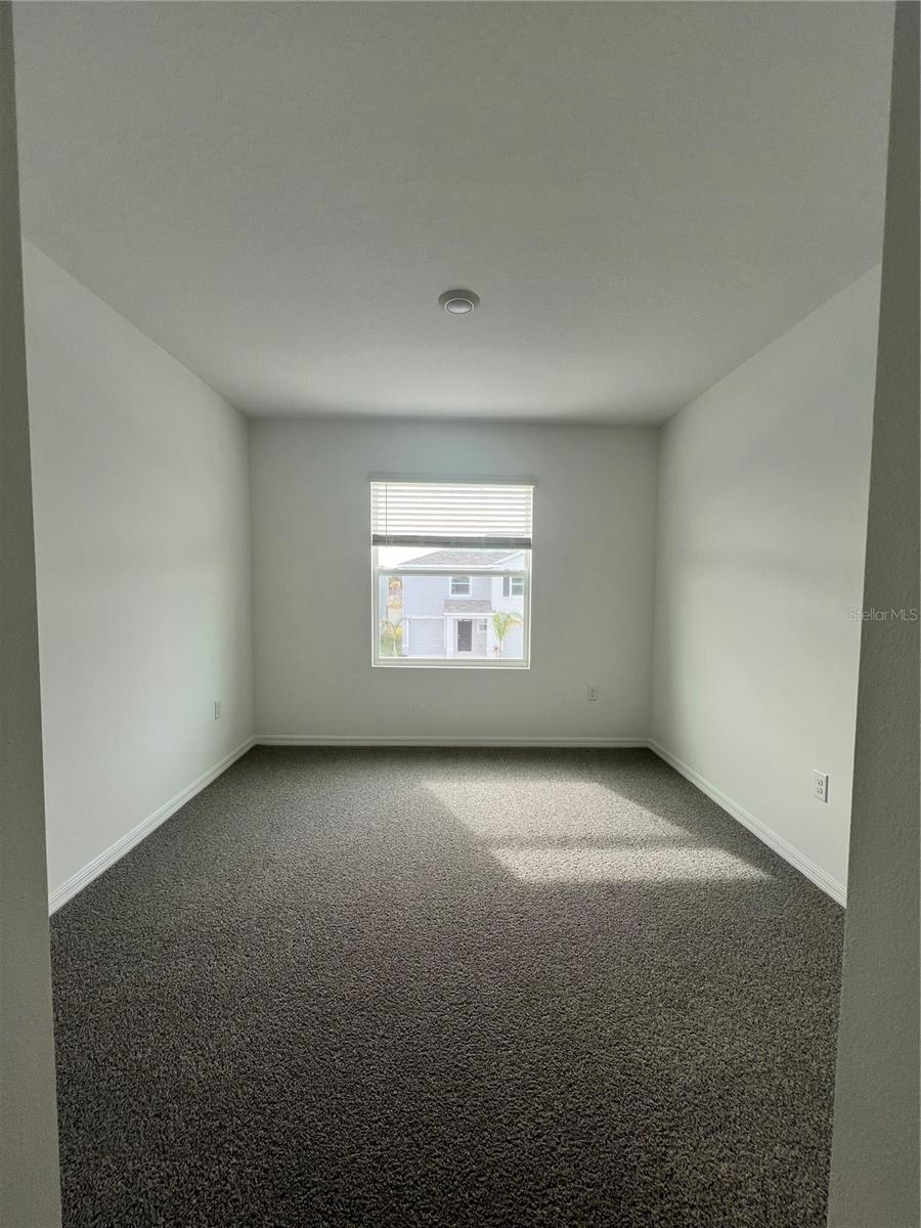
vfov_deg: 106.2
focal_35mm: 13
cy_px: 614
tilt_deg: -3.9
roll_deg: -0.6
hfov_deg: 89.9
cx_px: 460
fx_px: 461
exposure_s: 1/120
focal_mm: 1.57
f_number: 1.8
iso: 32
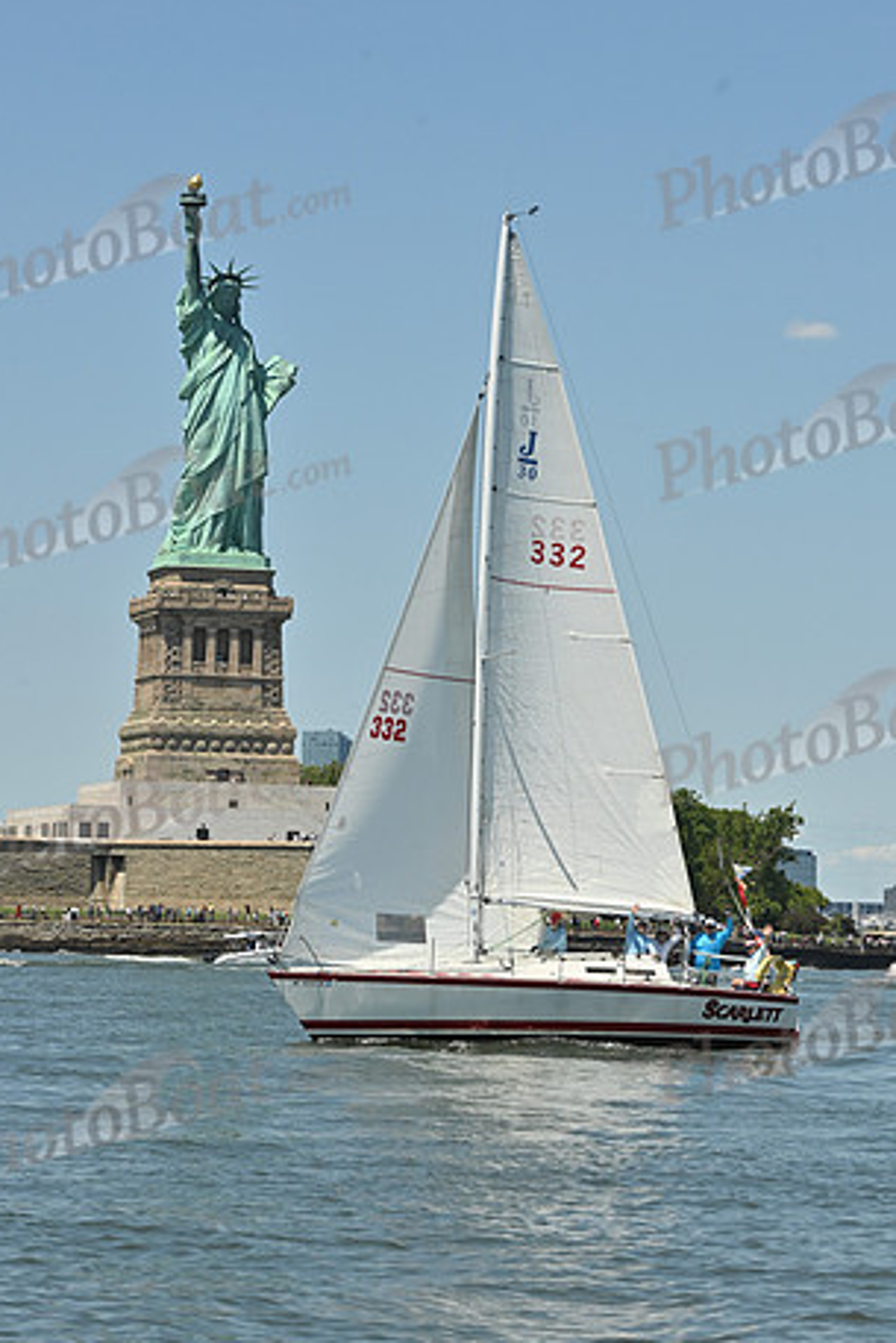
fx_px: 4737
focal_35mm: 127
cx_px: 504
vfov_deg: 16.1
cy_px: 620
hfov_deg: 10.8
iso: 320
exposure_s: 1/1000
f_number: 11
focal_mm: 100
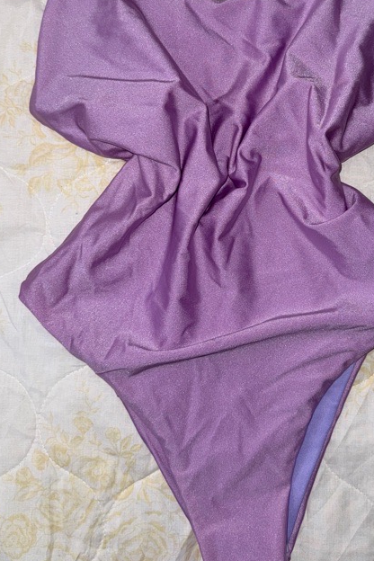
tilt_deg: -86.0
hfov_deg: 33.2
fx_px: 623
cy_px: 197
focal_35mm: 40
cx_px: 239
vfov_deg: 47.8
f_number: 1.78
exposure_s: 1/63
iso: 64
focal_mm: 6.76
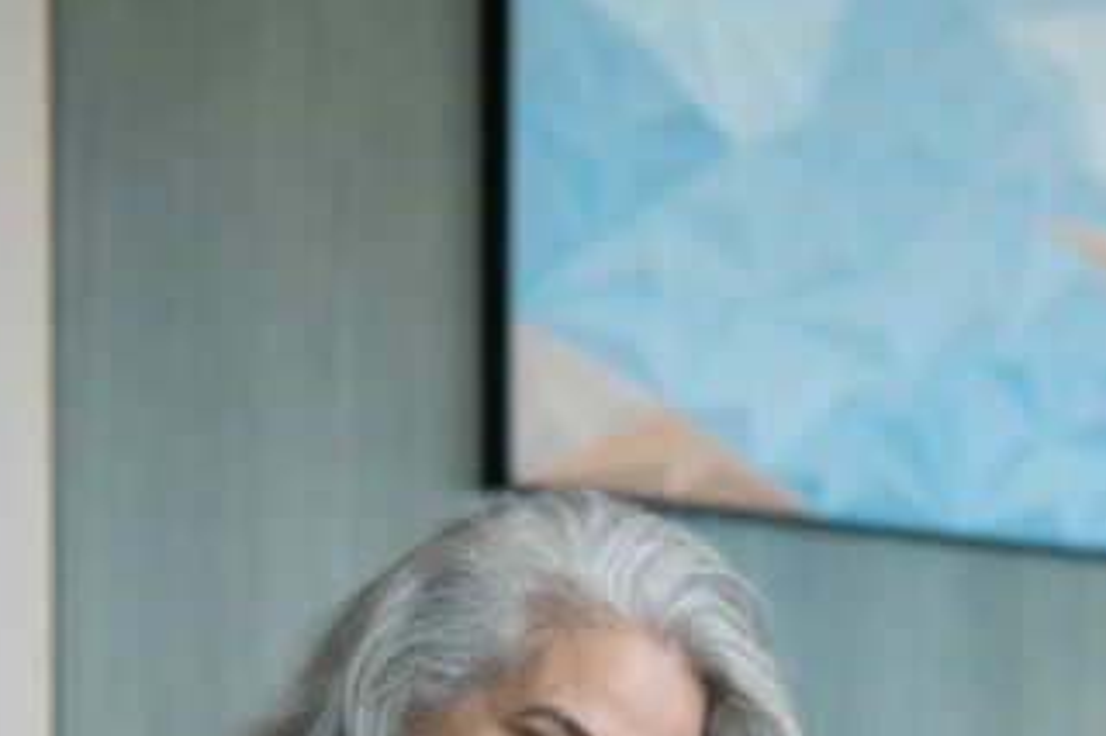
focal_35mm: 160
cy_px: 1173
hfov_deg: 12.6
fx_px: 4913
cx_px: 1272
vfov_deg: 8.3
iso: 320
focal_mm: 50
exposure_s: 1/320
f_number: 2.8
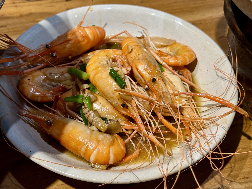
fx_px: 349
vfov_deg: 30.3
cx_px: 126
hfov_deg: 39.7
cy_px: 94
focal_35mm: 48
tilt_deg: -47.9
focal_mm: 6.76
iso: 50
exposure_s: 1/173
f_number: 1.78
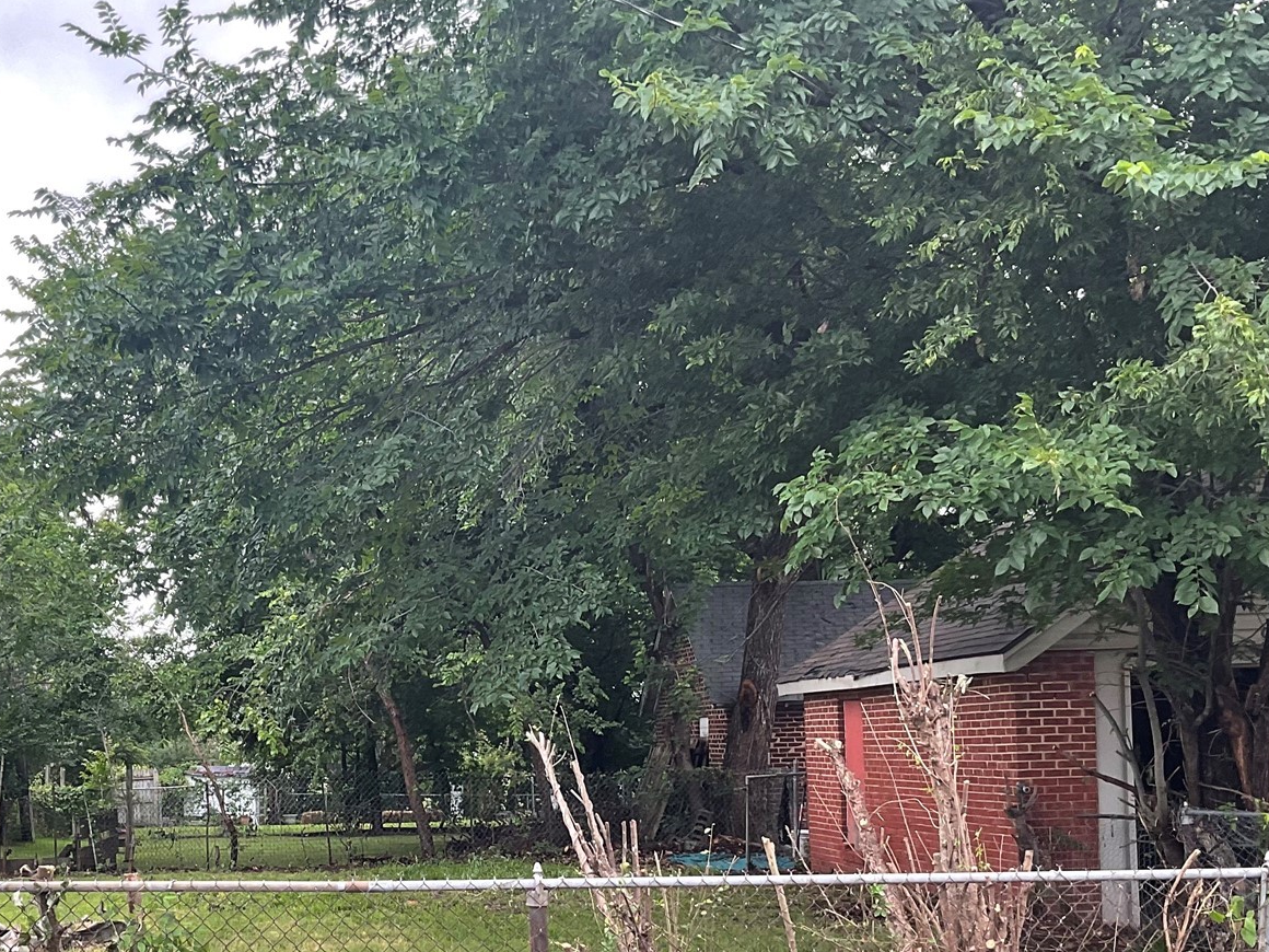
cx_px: 456
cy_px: 724
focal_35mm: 48
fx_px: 1760
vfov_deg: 29.7
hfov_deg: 39.3
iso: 32
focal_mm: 3
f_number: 1.8
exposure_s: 1/122
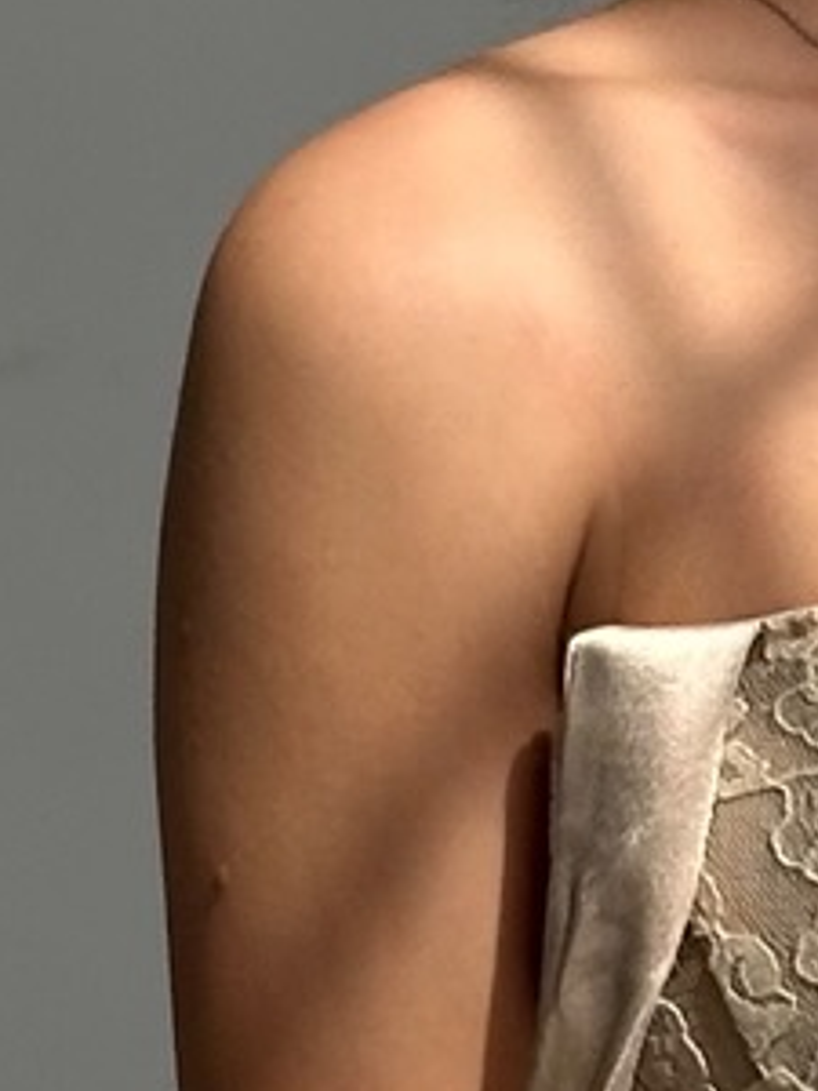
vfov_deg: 6.1
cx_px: 1981
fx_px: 10082
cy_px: 1516
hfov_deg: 4.5
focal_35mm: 320
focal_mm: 6.86
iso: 64
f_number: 1.78
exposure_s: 1/2028
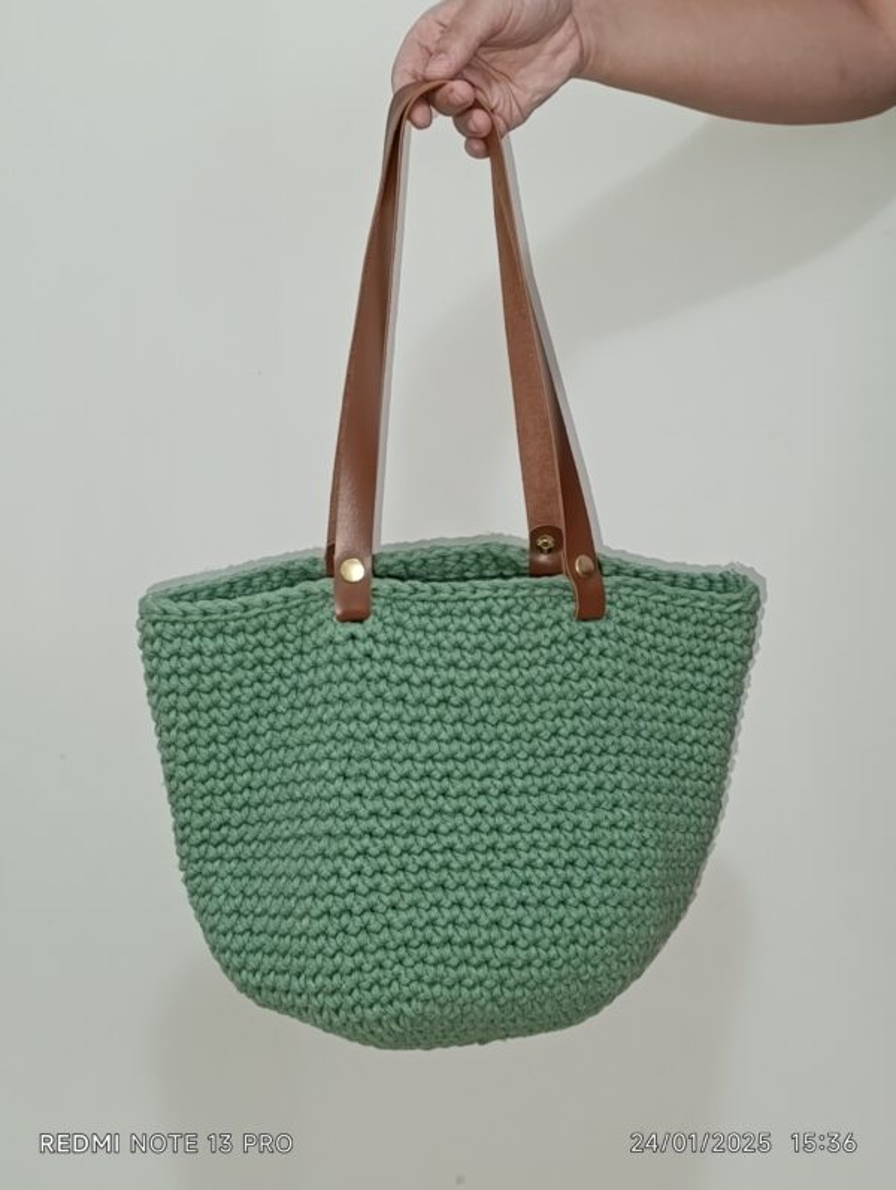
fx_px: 792
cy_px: 595
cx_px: 448
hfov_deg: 59.0
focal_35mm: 23
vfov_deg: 73.8
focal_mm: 6.14
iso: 1250
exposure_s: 1/24
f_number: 1.6
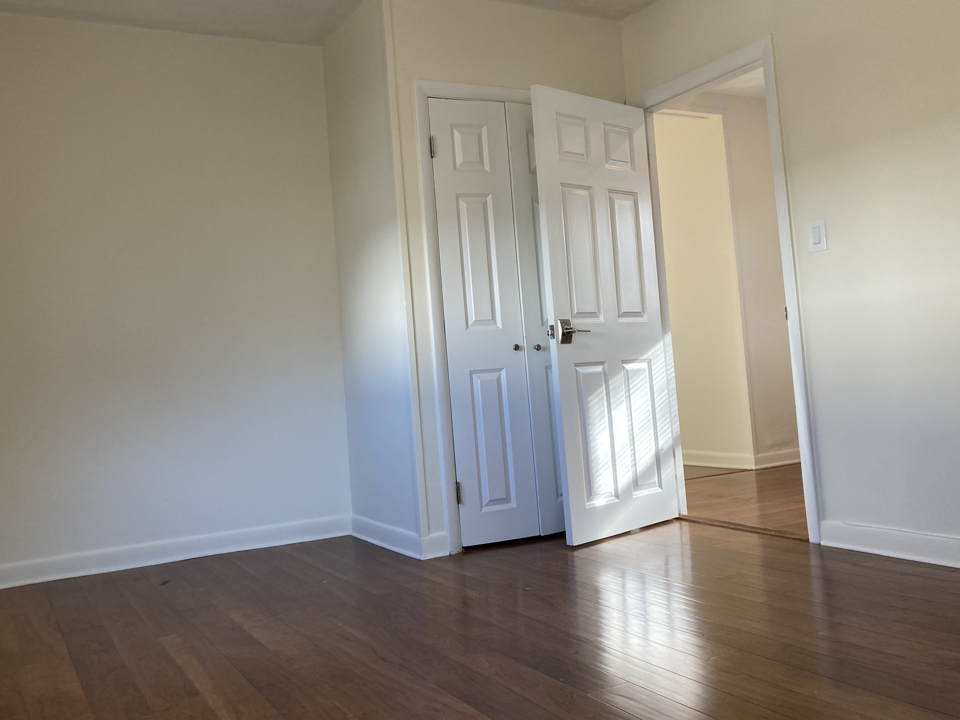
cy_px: 333
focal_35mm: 31
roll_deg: +5.1
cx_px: 436
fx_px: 860
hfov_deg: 58.3
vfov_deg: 45.4
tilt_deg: +3.4
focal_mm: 3.99
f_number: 1.8
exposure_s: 1/120
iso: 64
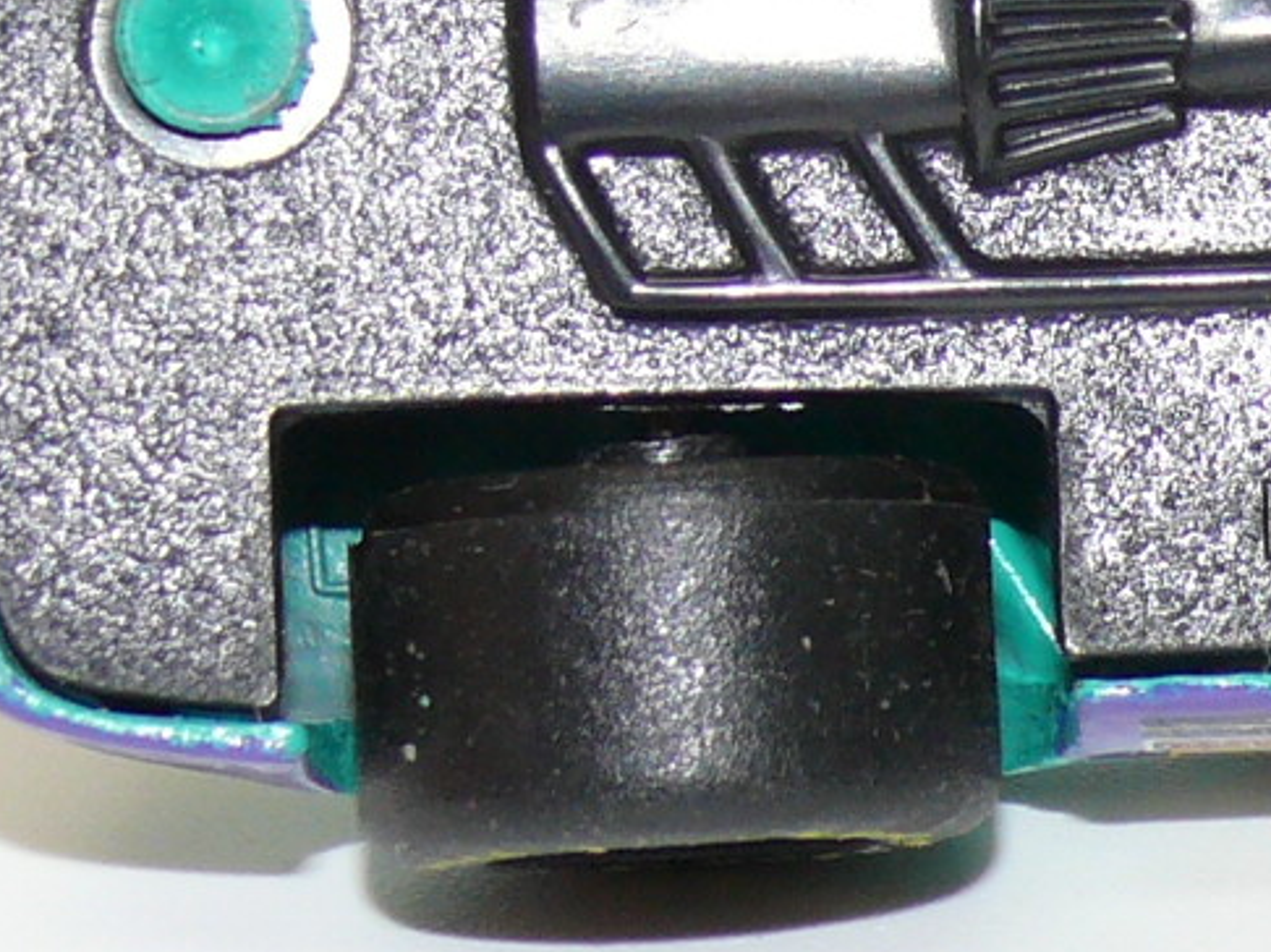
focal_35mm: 346
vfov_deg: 4.3
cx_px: 1734
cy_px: 78
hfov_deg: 5.7
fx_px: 12698
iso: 100
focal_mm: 13.7
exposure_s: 1/30
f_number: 4
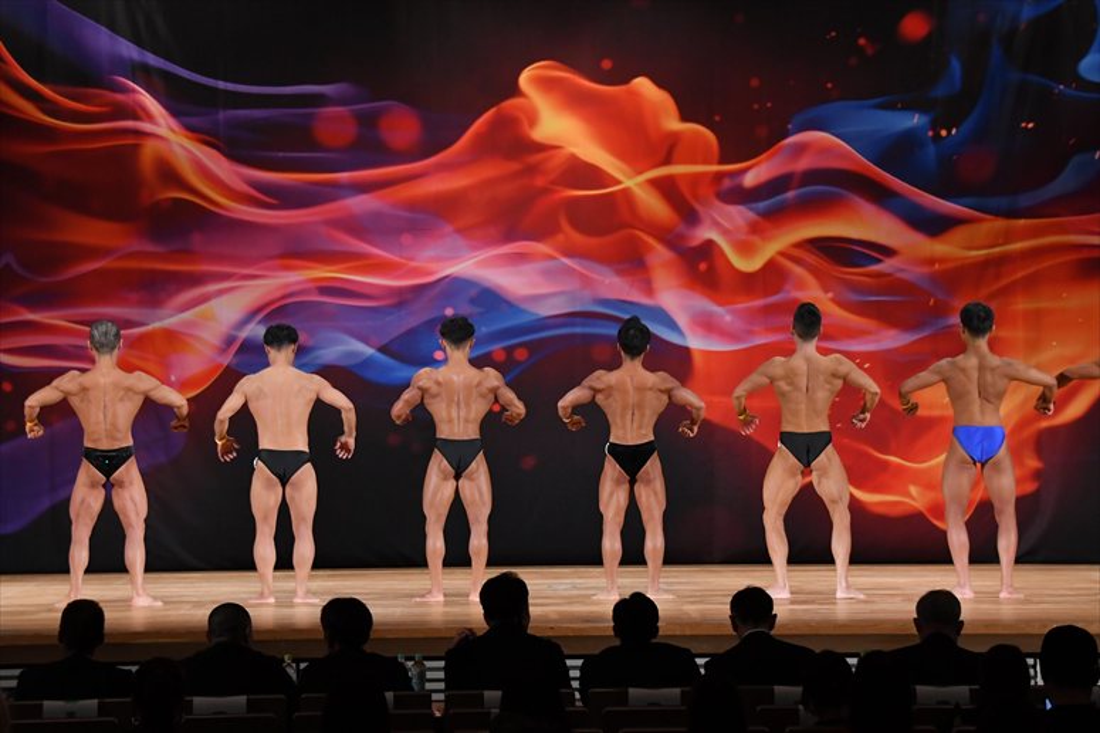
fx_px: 3298
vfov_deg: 12.7
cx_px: 550
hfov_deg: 18.9
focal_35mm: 108
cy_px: 366
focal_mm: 72
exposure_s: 1/400
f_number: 5.6
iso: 3200
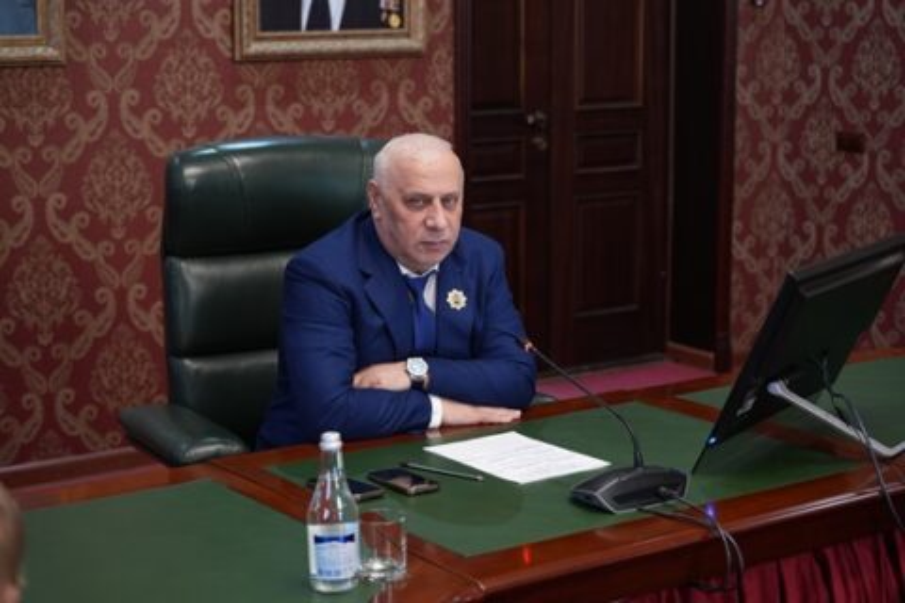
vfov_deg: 19.5
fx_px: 1760
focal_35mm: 70
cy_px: 302
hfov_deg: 28.8
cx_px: 452
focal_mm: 70
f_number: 4
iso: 1600
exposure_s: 1/50
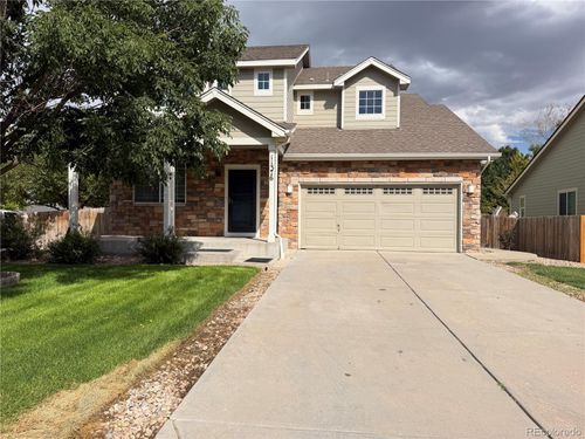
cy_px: 220
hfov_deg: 71.6
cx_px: 292
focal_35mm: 24
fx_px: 406
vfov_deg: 56.8
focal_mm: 6.76
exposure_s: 1/6711
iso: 80
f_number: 1.78
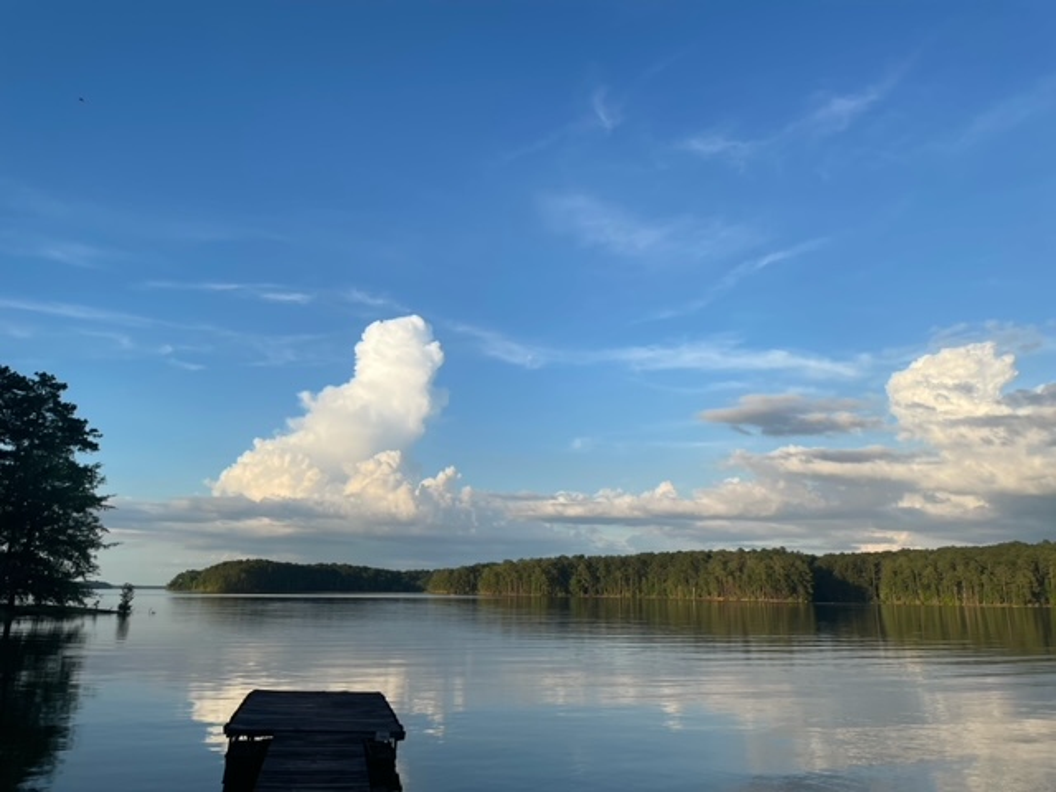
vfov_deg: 53.1
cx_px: 528
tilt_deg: +14.8
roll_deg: -0.1
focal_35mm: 26
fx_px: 793
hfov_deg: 67.3
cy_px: 396
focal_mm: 4.2
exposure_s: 1/2020
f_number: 1.6
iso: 32
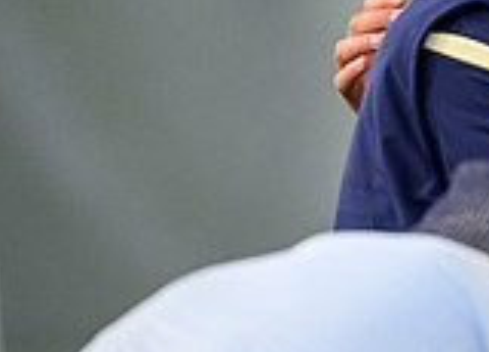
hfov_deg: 1.2
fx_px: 22574
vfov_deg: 0.9
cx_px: 826
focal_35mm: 1622
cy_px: 102
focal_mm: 400
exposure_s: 1/1600
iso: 8000
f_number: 3.2
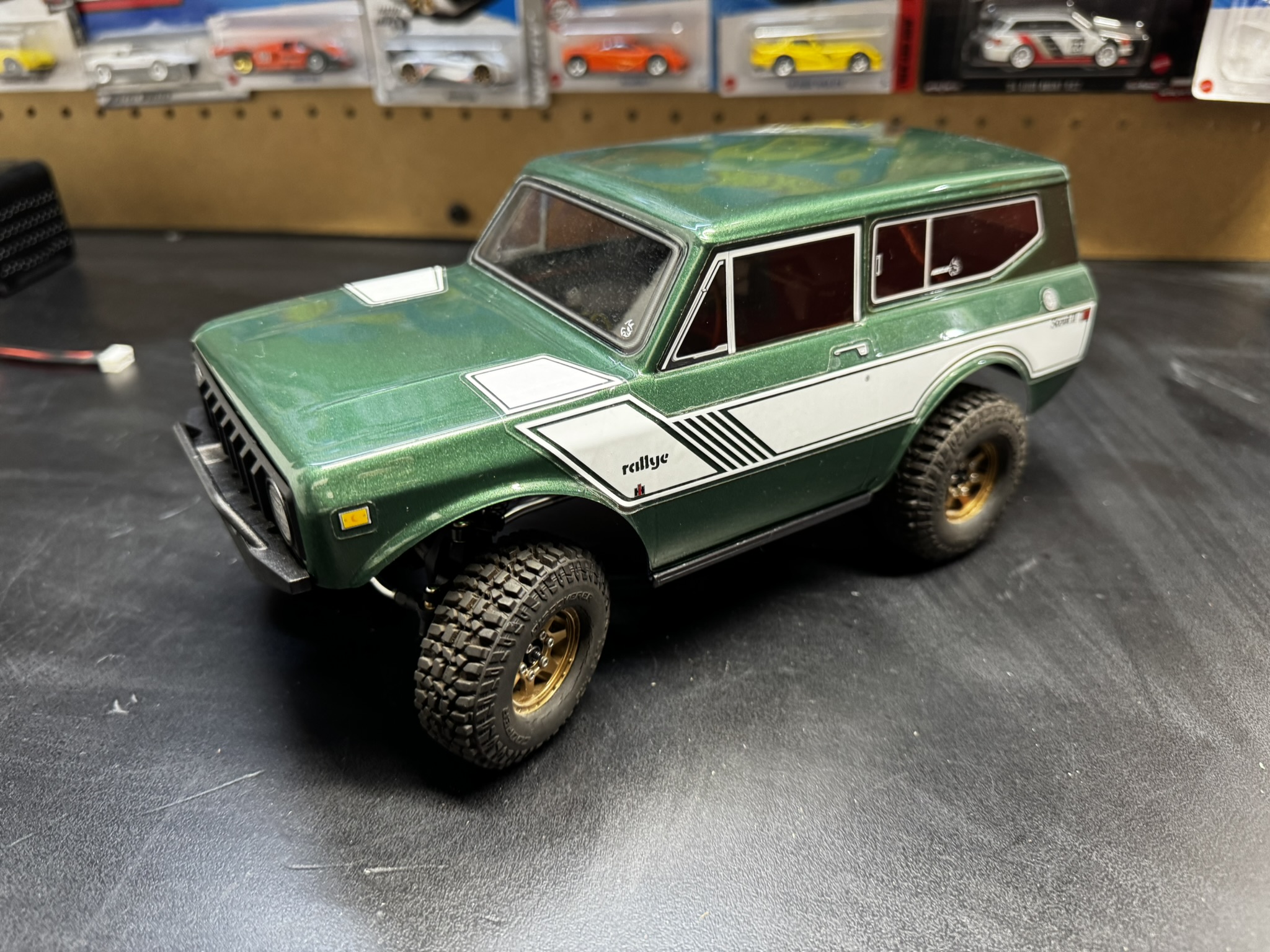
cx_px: 635
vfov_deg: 56.8
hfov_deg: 71.6
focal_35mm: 24
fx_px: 881
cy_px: 476
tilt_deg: -30.2
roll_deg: +1.7
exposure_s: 1/60
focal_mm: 6.76
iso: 320
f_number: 1.78
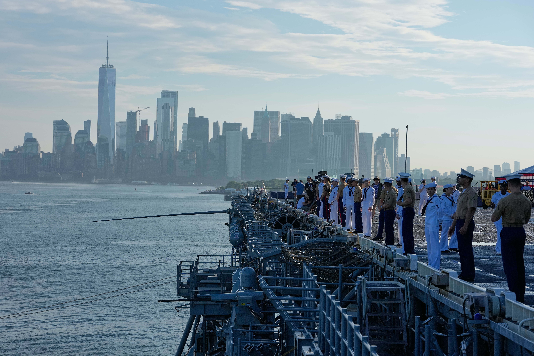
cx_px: 267
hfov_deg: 22.9
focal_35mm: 89
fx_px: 1320
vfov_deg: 15.4
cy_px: 178
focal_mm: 89
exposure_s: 1/3200
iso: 500
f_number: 6.3
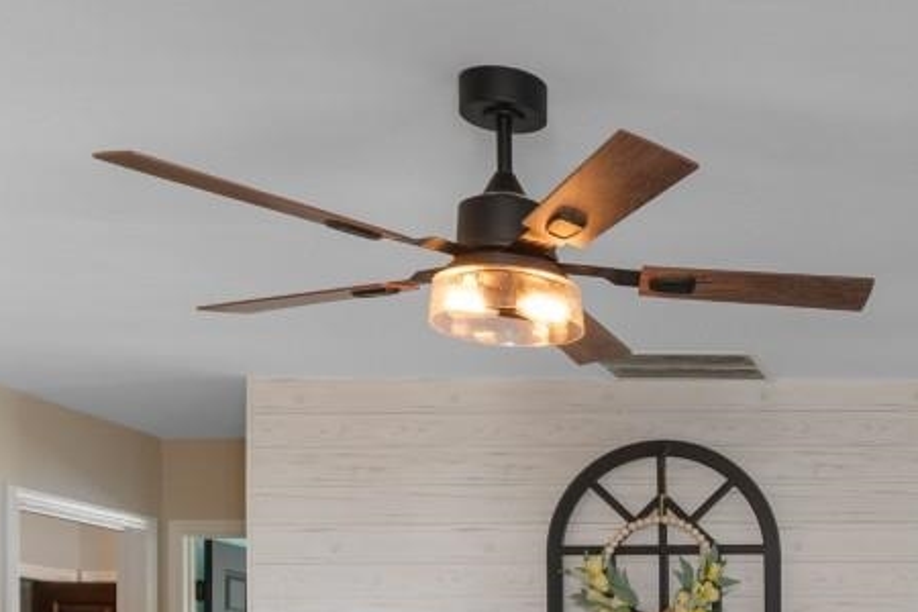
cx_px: 993
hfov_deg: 32.7
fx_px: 1377
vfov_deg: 23.4
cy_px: 690
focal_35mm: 54
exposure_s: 1/20
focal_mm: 10
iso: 100
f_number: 4.5
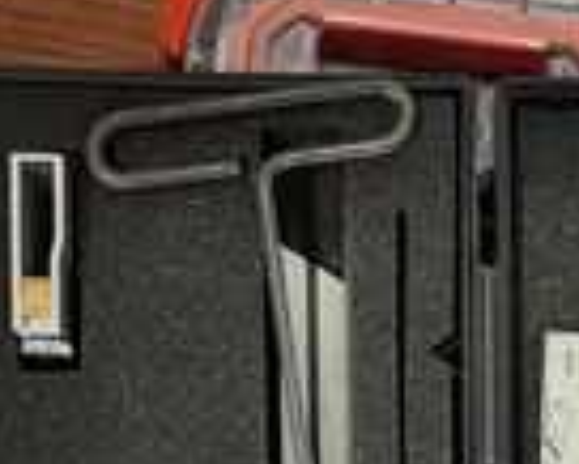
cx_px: 417
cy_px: 719
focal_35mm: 66
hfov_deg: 28.4
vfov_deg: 19.7
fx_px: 1132
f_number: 1.8
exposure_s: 1/24
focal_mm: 6.4
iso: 640
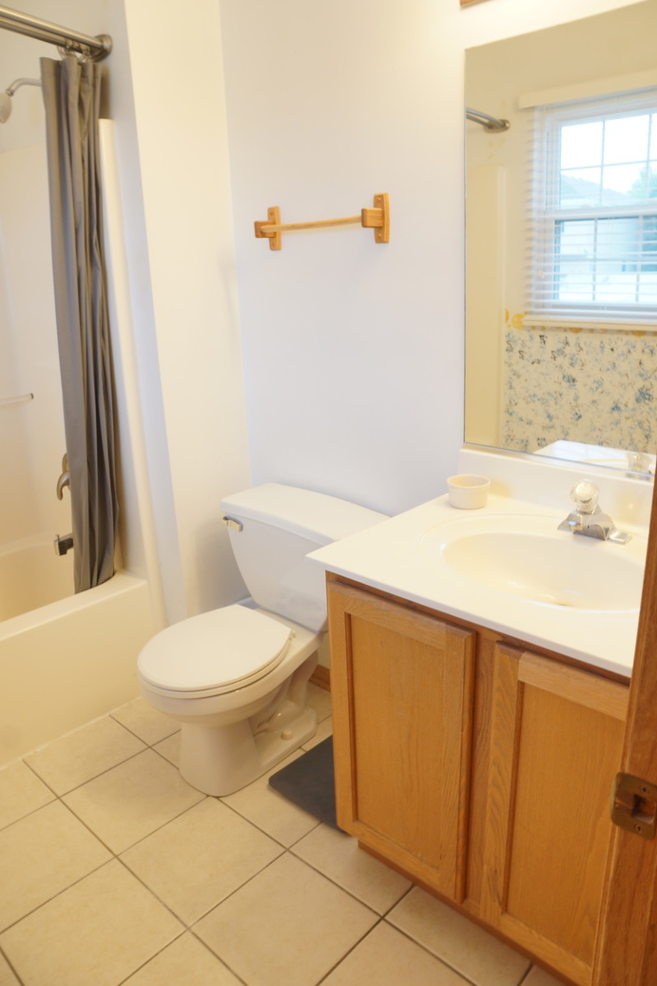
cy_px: 474
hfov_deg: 51.3
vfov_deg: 71.5
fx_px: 685
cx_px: 333
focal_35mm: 25
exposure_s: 1/2.5
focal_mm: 16
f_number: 5.6
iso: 100
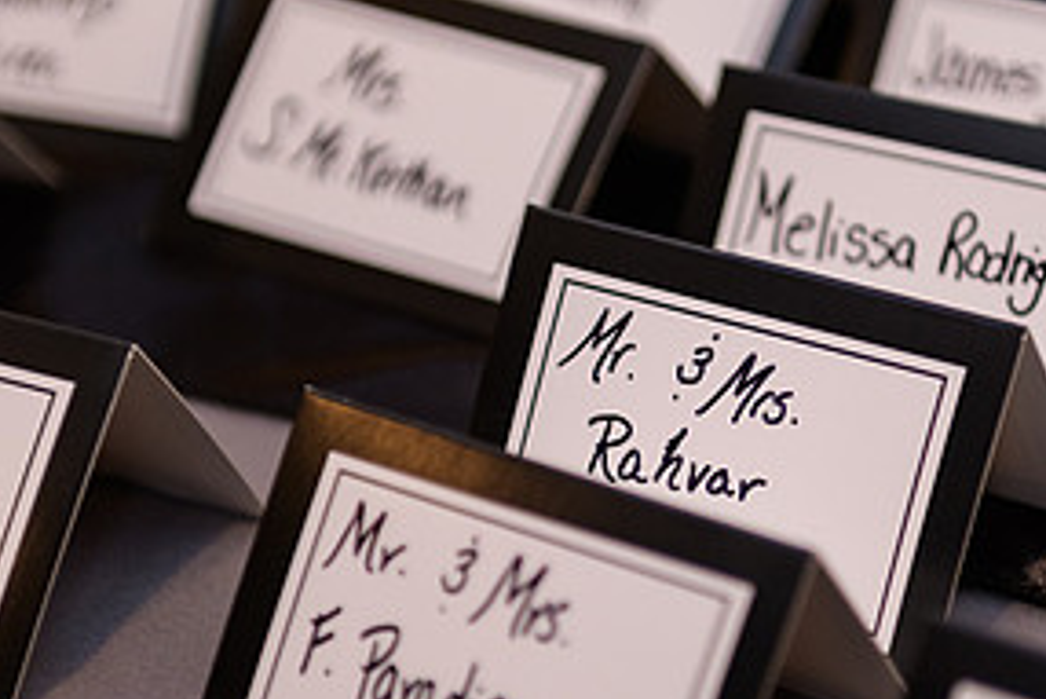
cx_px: 677
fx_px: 4128
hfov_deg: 14.4
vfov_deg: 9.7
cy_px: 404
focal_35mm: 142
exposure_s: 1/125
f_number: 3.2
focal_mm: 70
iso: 1000
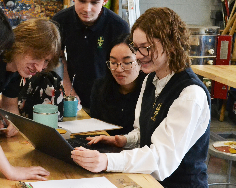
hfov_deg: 21.8
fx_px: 608
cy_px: 82
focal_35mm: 87
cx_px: 65
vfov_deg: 17.7
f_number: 11
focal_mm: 40
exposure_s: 1/80
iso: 3200
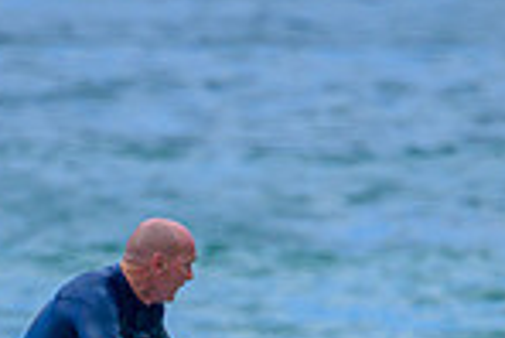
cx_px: 92
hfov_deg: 0.9
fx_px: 30821
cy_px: 582
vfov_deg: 0.6
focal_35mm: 2195
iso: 450
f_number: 8
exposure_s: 1/2000
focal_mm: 560
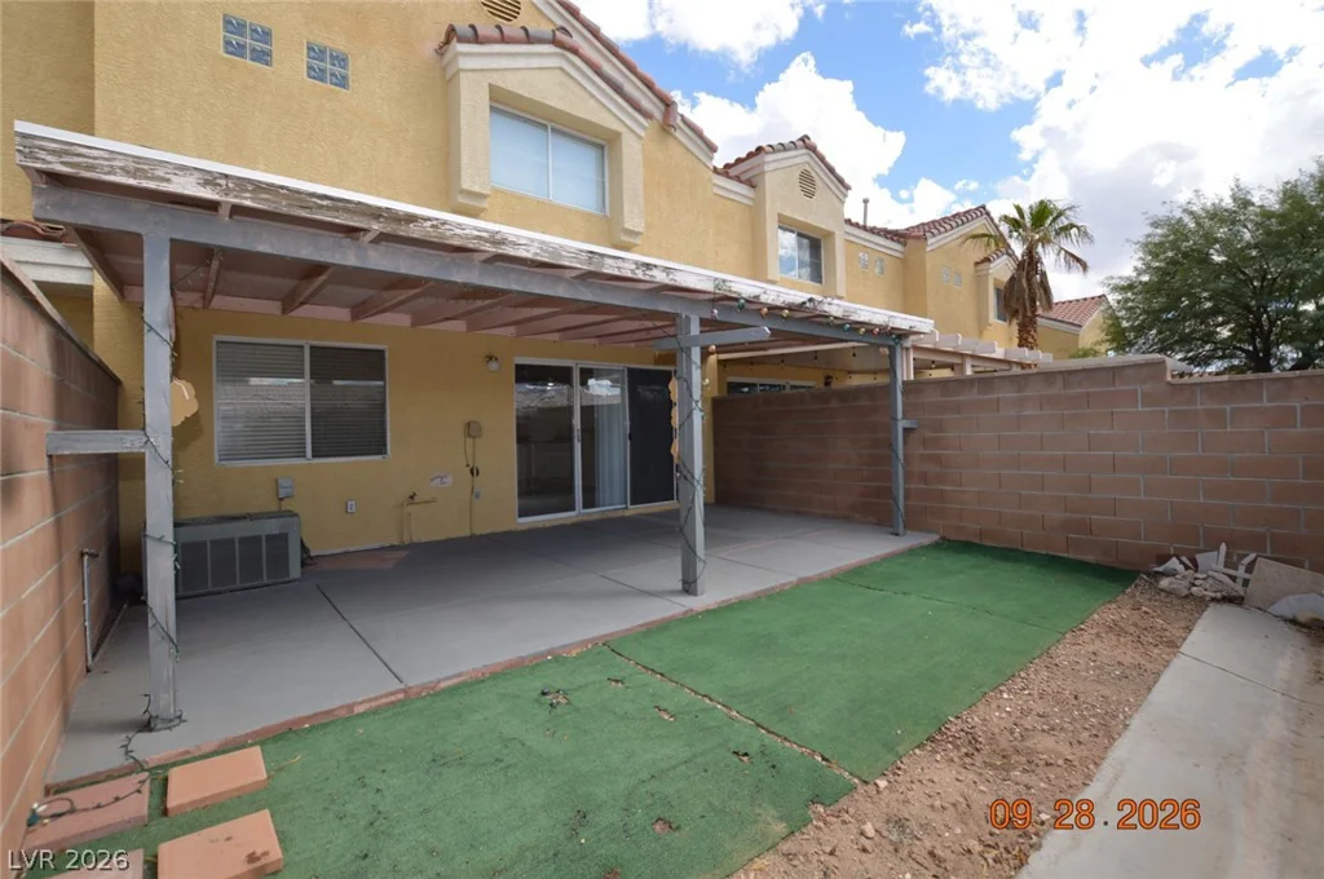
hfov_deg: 100.5
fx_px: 551
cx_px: 662
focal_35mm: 15
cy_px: 440
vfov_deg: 77.2
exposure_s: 1/200
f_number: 7.1
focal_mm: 10
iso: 100
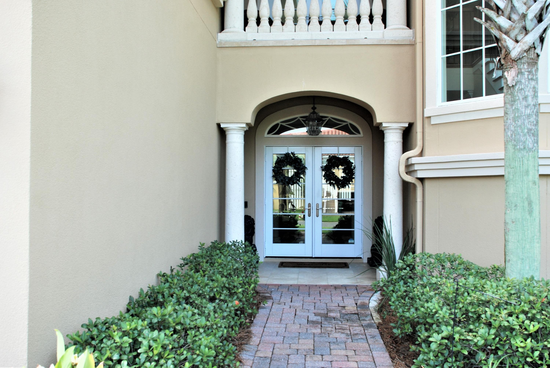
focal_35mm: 33
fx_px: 505
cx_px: 275
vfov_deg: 40.1
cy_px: 184
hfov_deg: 57.2
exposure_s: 1/100
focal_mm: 22
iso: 200
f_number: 5
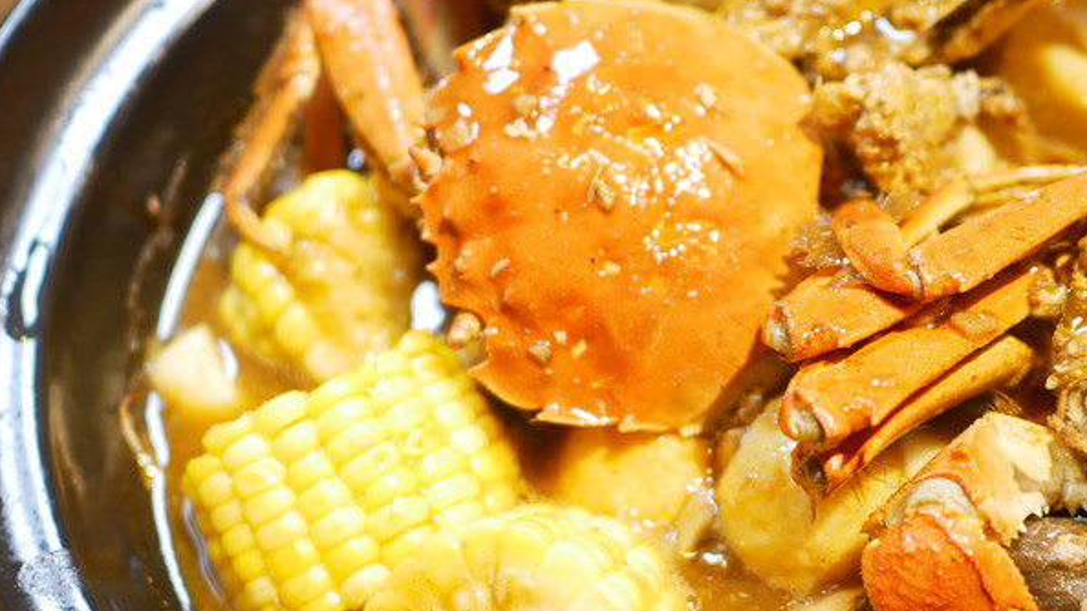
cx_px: 752
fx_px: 1585
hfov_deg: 37.3
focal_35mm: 55
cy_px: 371
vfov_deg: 21.8
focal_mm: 15
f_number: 1.7
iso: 320
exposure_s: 1/60
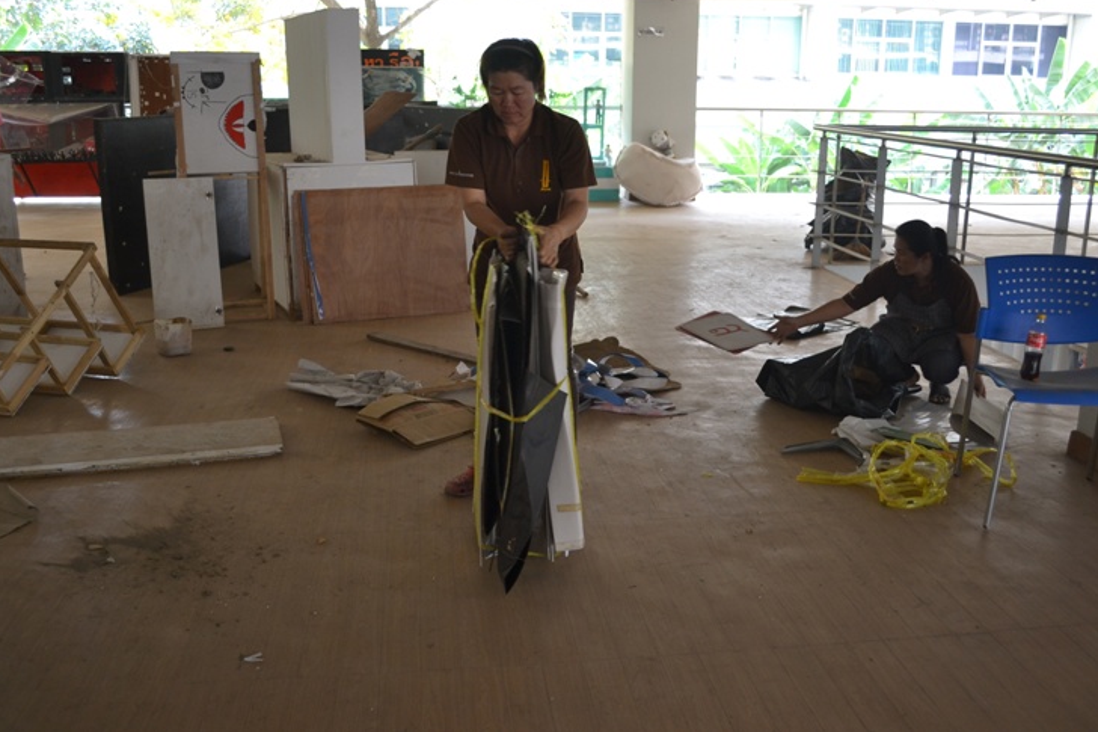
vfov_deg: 38.9
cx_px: 563
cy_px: 358
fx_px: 1037
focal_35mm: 34
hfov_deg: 55.8
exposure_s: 1/80
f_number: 4
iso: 400
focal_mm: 22
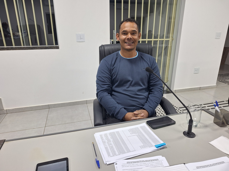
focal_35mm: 23
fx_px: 152
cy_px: 86
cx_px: 114
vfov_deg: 58.9
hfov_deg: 73.9
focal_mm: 5.54
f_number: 1.8
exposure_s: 1/40
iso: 80
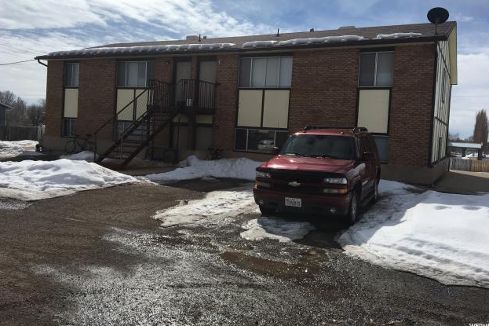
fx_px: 421
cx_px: 243
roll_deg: -2.9
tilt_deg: -2.1
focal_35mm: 31
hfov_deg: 60.3
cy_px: 141
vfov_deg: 42.2
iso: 25
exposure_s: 1/6410
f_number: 2.2
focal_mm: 4.15
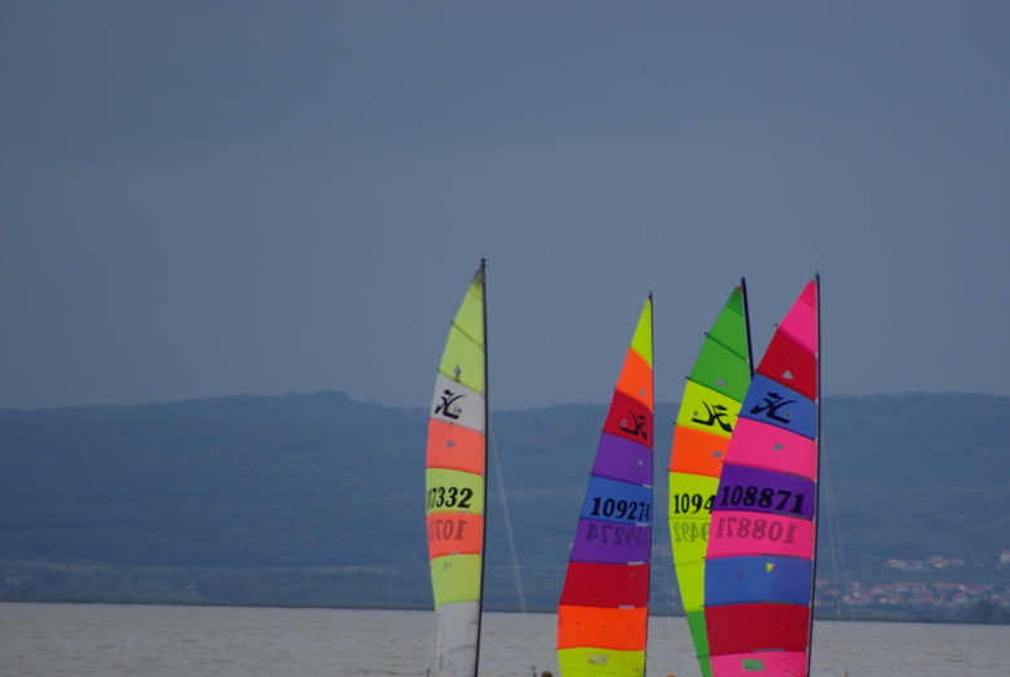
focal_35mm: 581
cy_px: 424
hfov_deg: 3.5
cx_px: 616
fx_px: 16321
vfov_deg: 2.4
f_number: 6.3
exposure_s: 1/350
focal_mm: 300
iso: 100
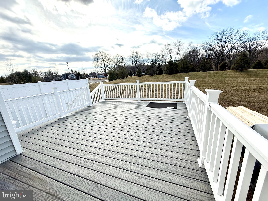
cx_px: 134
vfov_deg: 85.7
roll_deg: +4.9
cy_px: 100
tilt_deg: -13.6
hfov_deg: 102.1
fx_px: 108
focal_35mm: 14
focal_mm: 2.22
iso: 64
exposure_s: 1/1399
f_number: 2.2
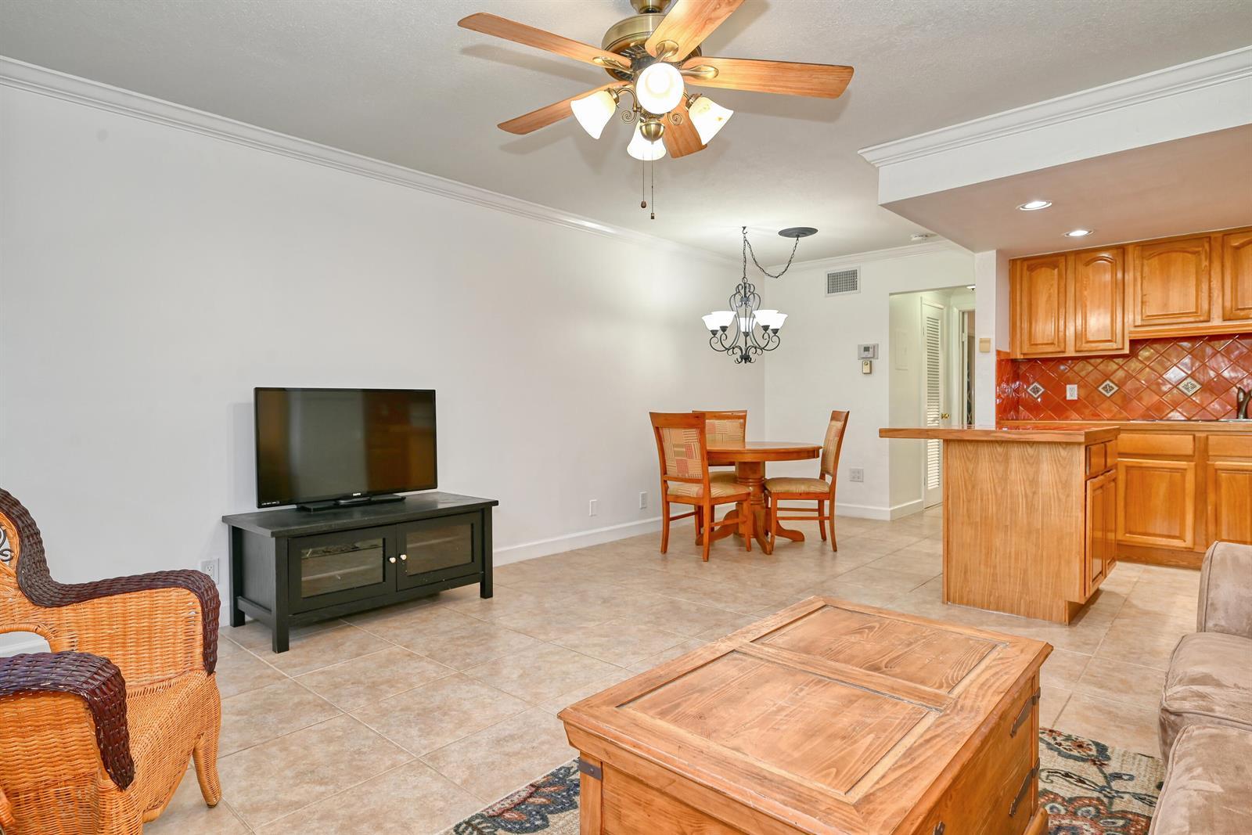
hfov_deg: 85.4
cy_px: 418
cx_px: 626
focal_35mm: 20
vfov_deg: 63.2
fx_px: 678
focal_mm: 19.5
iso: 160
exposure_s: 1/15
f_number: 7.1
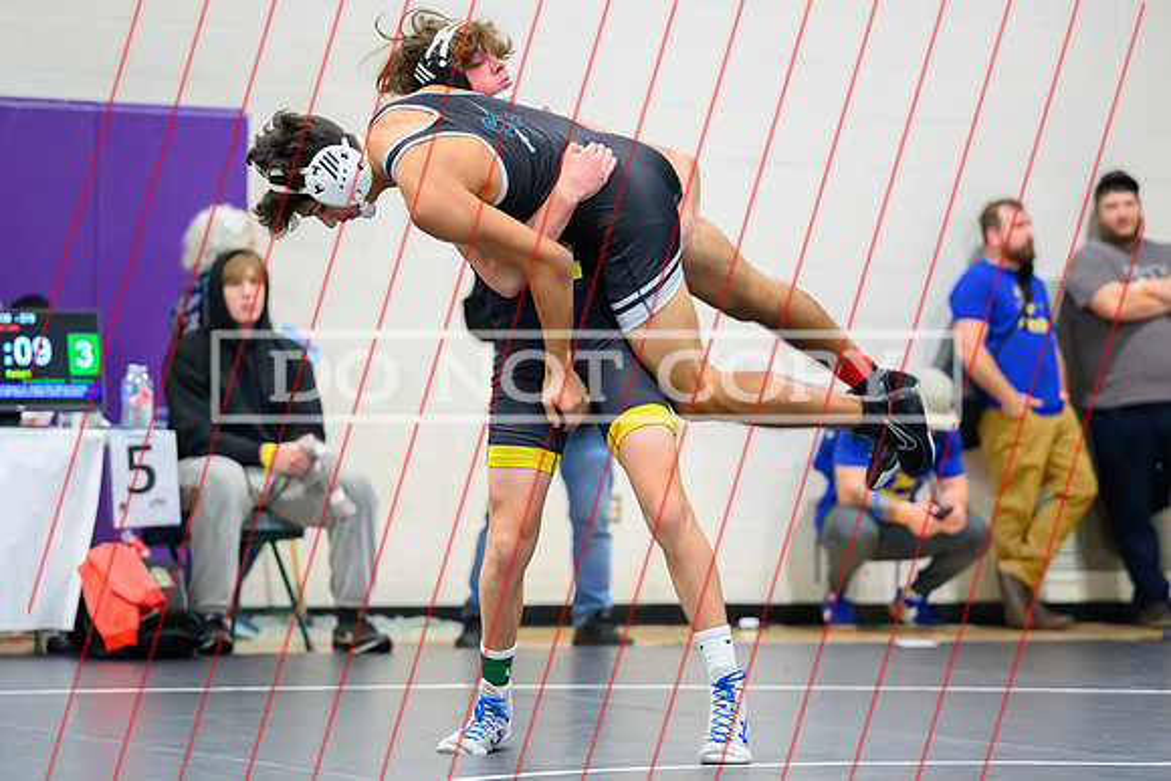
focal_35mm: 137
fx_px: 4450
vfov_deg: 10.0
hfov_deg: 15.0
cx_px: 509
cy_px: 371
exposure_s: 1/640
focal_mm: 110
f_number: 2.8
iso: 8000
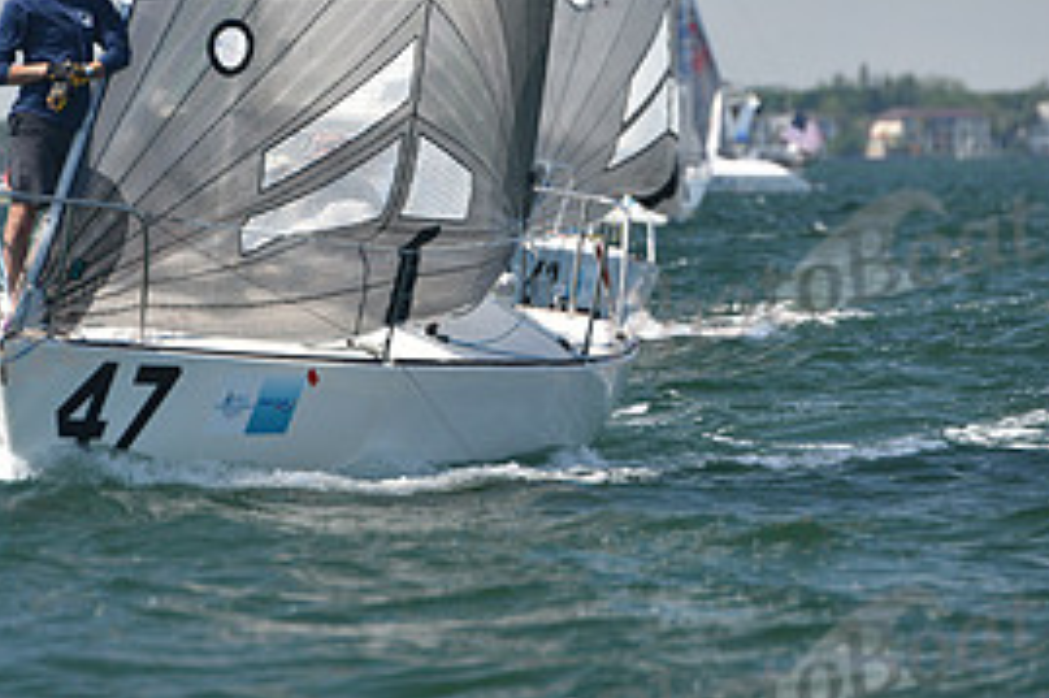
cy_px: 123
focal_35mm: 432
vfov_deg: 3.2
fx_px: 12580
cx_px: 398
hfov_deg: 4.8
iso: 250
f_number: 4.5
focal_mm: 200
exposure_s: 1/1000
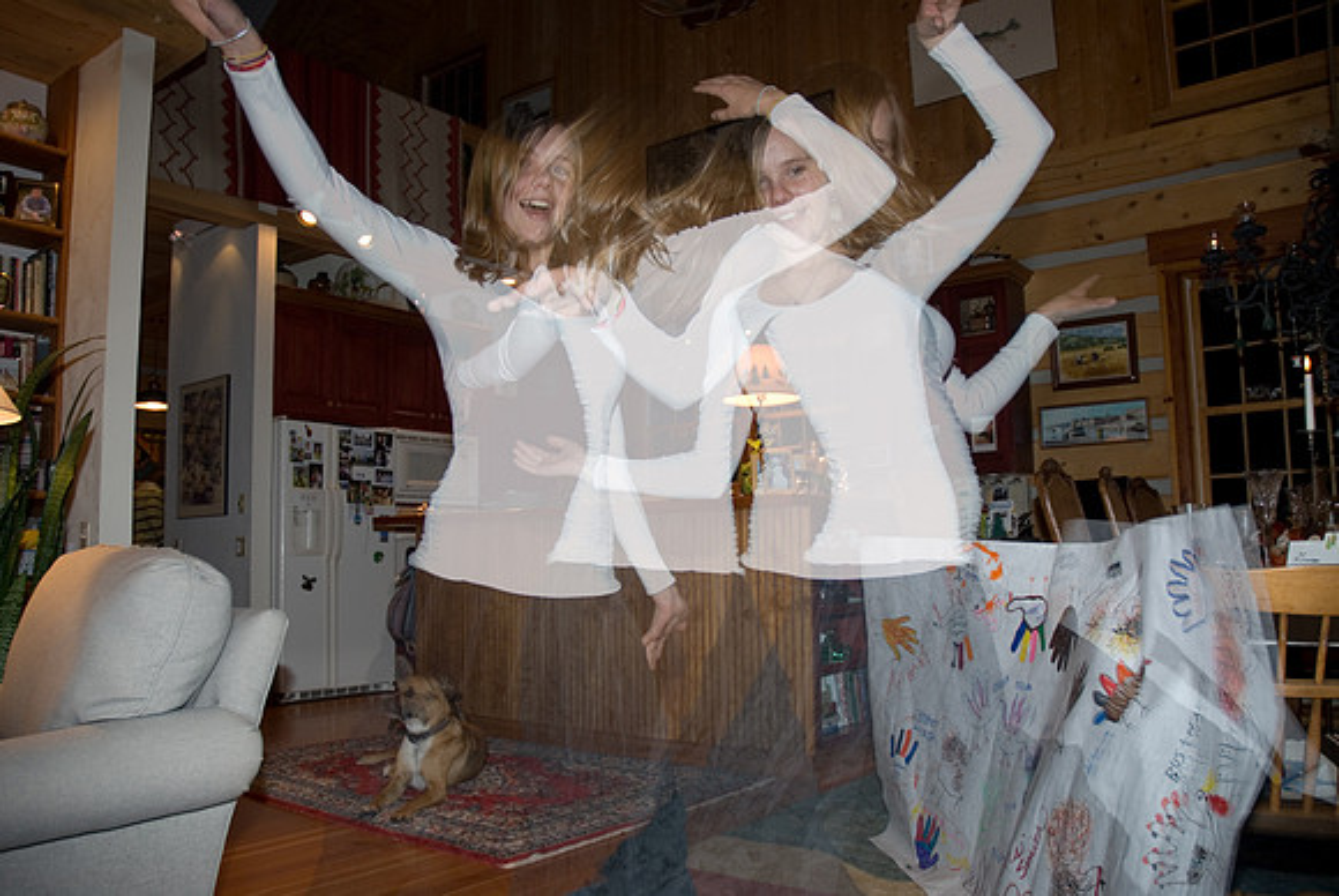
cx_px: 670
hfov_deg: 67.3
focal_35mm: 27
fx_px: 1005
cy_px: 448
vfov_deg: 48.0
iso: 400
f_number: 3.5
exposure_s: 1/125
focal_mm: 18
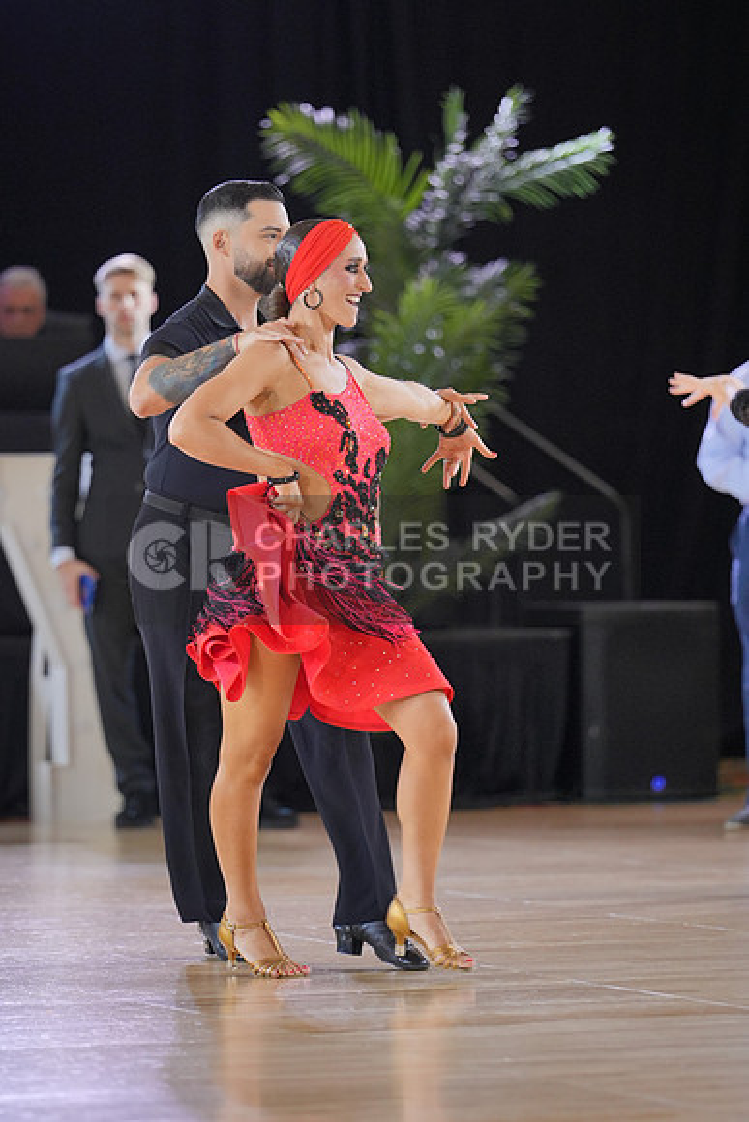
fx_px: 6175
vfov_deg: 10.4
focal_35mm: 198
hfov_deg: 6.9
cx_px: 374
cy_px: 561
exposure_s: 1/500
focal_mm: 132
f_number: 2
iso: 1250
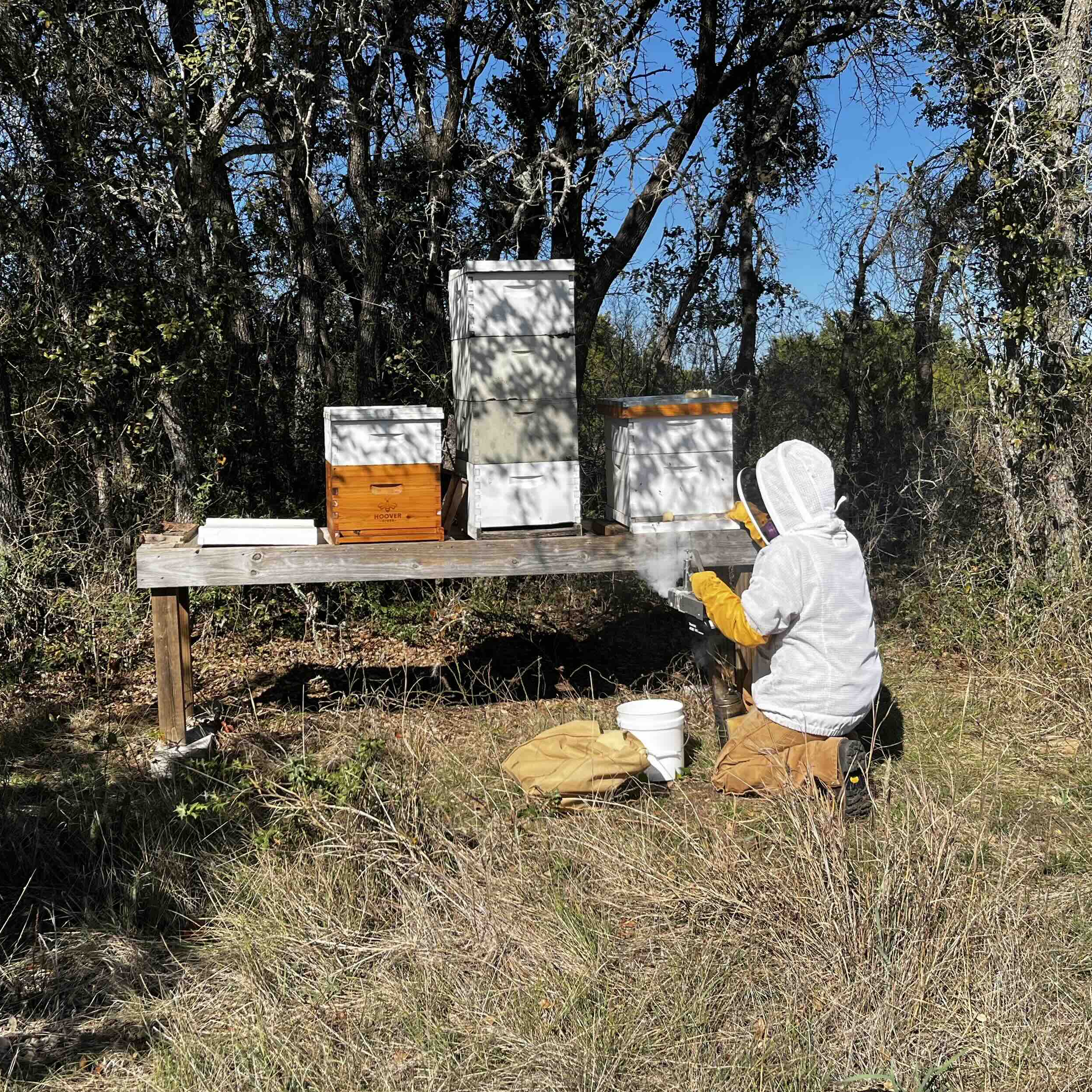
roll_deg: +1.2
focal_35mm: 37
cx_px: 514
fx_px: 1321
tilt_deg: -3.0
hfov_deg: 44.9
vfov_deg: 44.7
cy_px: 450
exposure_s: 1/2513
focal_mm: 5.1
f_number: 1.6
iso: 50
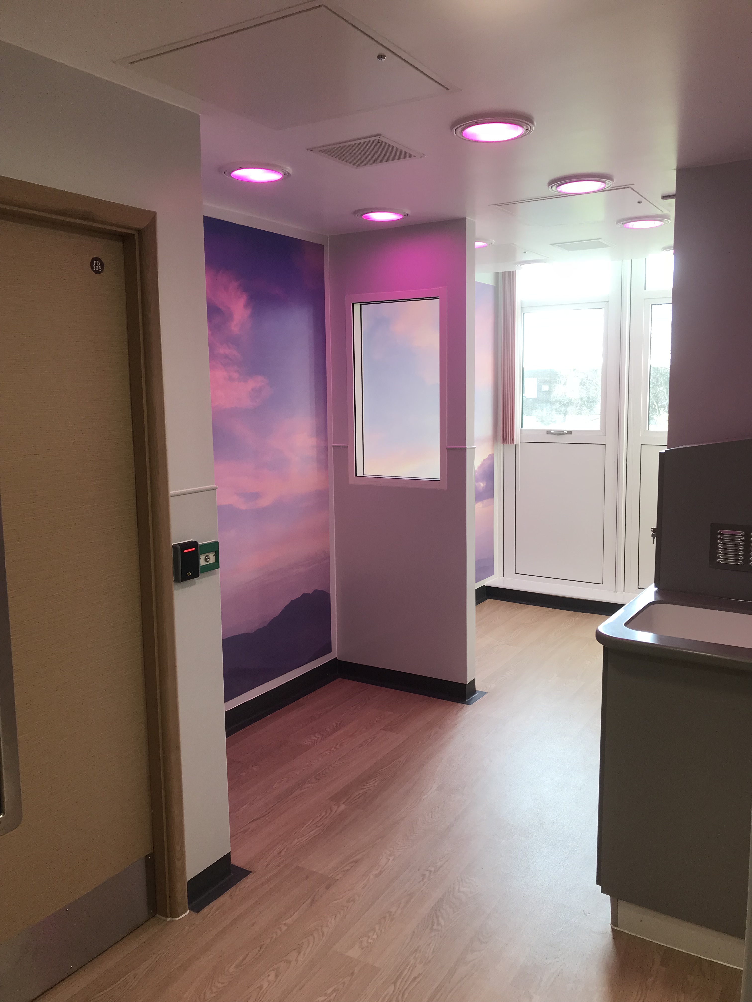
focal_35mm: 28
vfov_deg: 63.4
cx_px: 376
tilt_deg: -6.3
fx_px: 811
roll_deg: +0.1
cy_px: 501
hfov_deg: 49.7
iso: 20
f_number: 1.8
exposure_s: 1/61
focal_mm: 3.99
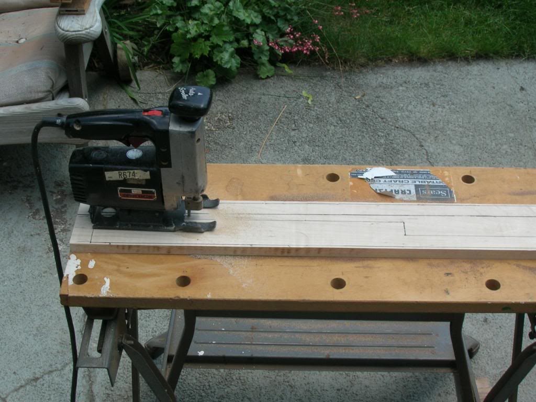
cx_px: 268
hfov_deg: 38.2
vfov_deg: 29.1
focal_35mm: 50
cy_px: 201
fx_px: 774
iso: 50
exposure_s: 1/140
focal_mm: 8.4
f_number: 5.6
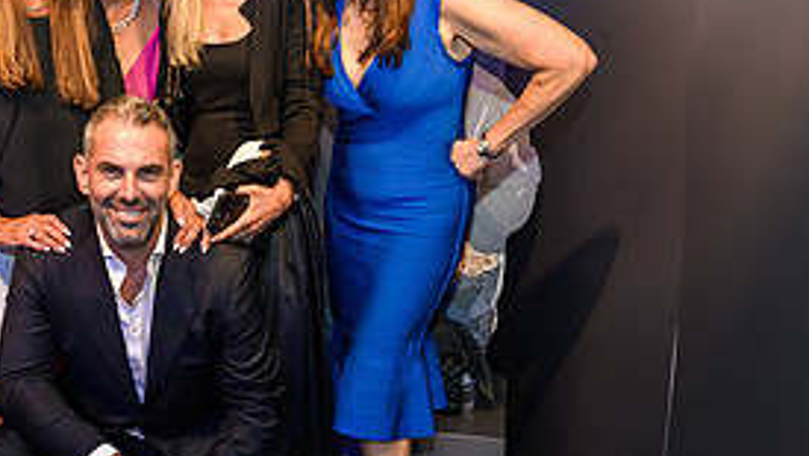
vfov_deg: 22.6
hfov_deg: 37.6
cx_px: 150
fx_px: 1137
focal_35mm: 53
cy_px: 266
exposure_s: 1/160
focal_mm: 24
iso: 1600
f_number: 2.8
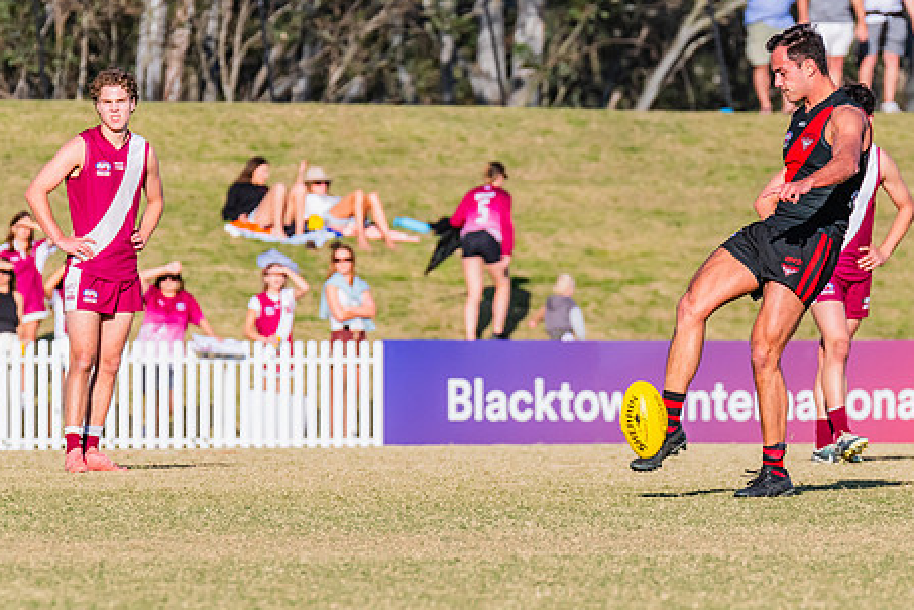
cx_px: 727
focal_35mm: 567
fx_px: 14394
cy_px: 256
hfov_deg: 3.6
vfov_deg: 2.4
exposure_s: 1/1600
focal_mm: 330
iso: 800
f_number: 9
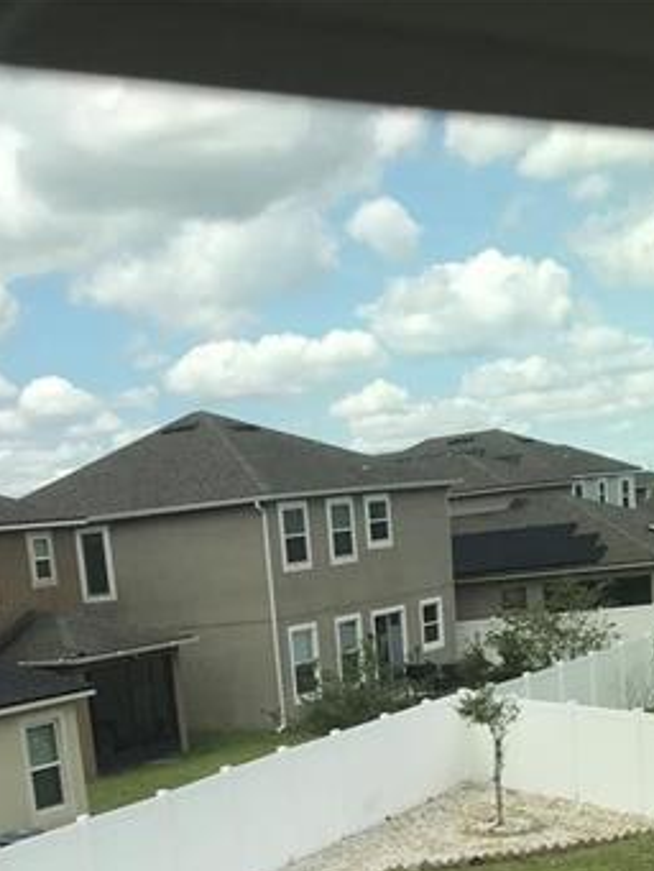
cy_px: 968
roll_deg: +5.2
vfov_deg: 27.9
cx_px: 199
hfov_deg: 23.2
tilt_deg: -14.4
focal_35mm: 63
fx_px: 1586
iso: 20
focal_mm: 3.99
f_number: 1.8
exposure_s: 1/1350
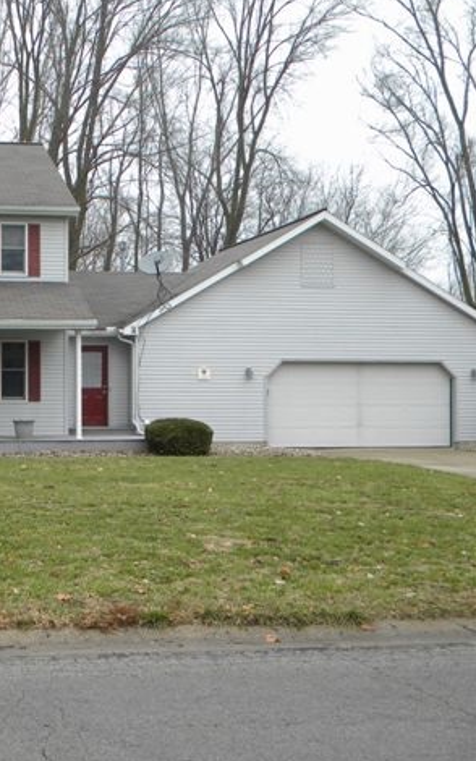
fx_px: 1079
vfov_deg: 38.9
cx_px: 23
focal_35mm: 52
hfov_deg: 24.0
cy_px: 379
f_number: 3.7
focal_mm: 6.4
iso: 80
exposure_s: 1/95.2
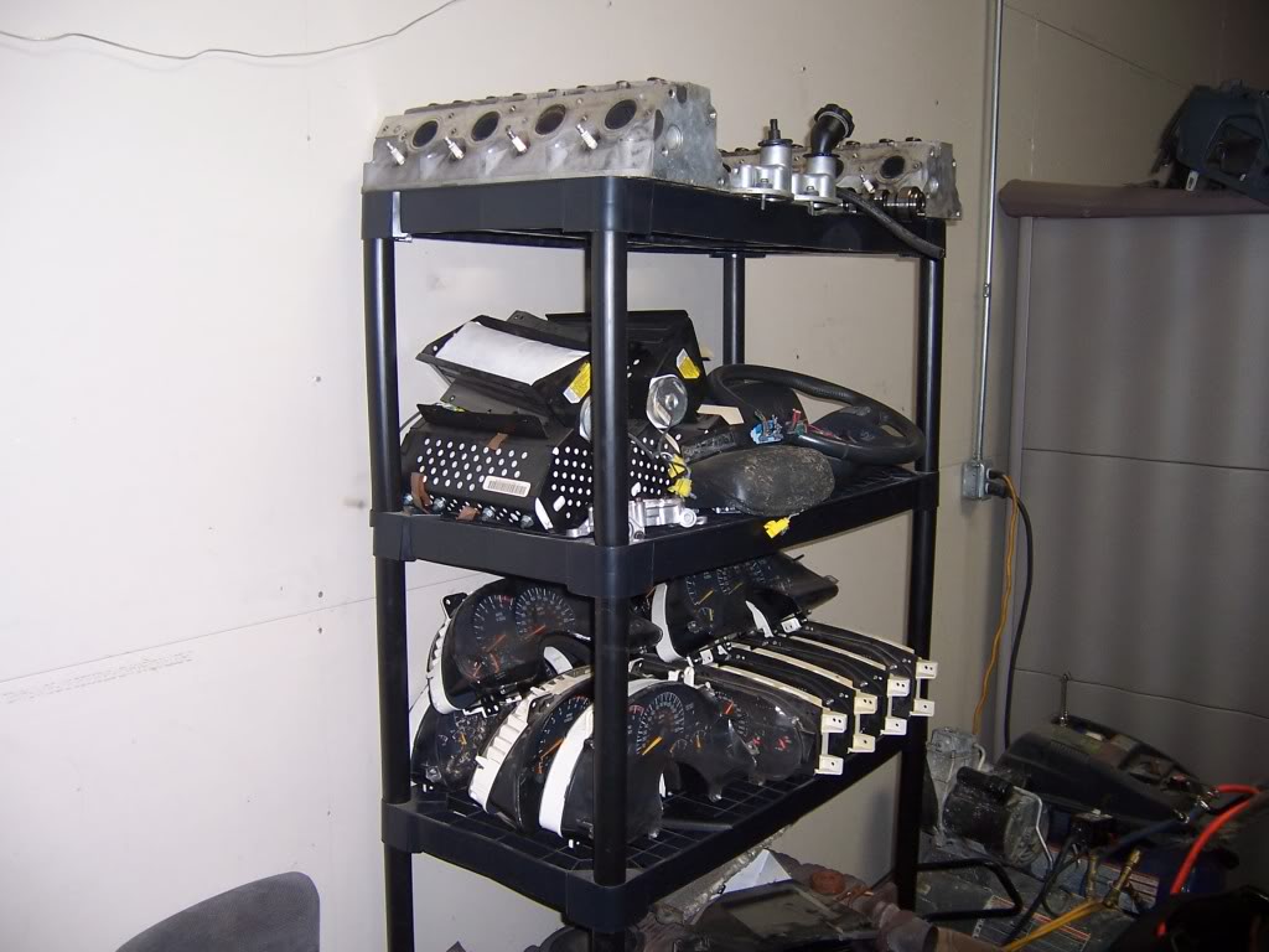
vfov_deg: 42.9
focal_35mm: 33
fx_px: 1210
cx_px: 634
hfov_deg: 55.4
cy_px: 476
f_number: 2.8
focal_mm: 5.5
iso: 80
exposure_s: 1/60
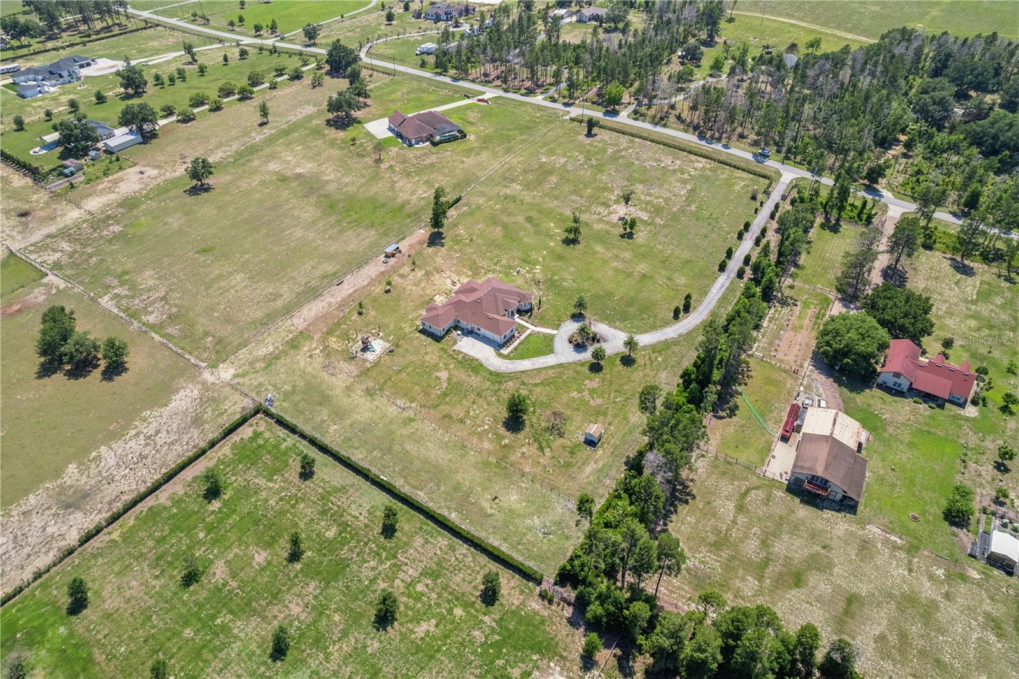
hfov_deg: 78.6
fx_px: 622
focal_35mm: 22
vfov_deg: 57.2
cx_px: 510
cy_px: 340
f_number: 2.8
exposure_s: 1/180
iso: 100
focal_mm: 8.4
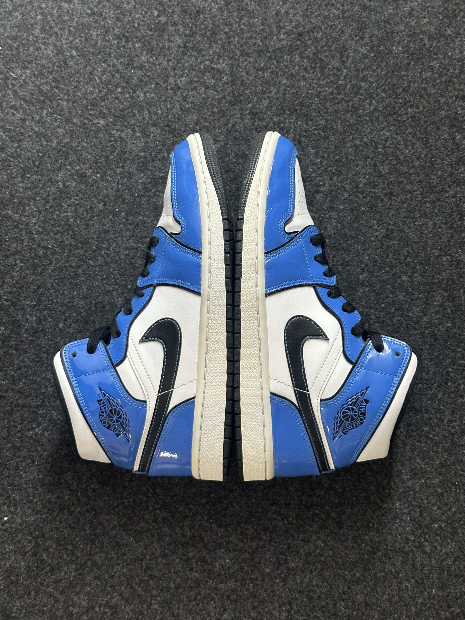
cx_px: 232
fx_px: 860
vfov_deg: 39.7
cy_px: 310
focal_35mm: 48
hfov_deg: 30.3
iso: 320
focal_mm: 6.86
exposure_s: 1/36
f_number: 1.78
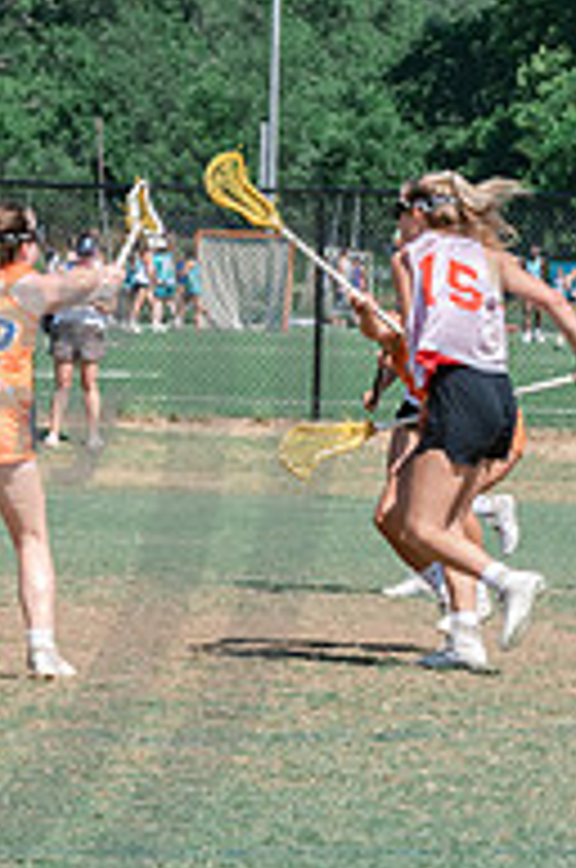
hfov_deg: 3.6
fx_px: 8960
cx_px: -814
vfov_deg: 5.5
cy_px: 478
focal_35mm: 372
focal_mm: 95
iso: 400
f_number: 8
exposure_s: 1/1000
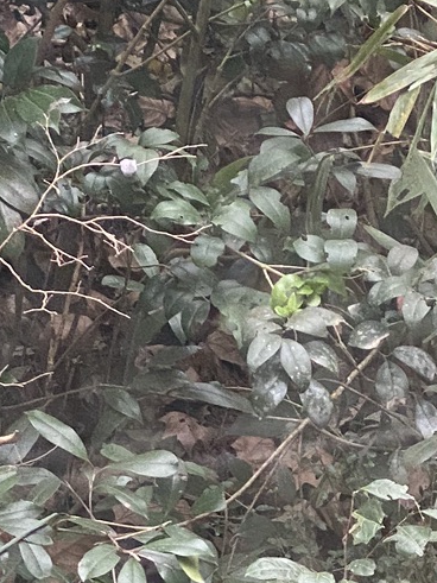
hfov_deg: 6.9
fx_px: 3570
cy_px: 1000
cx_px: 580
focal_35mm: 212
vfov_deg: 9.0
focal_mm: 6
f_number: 2
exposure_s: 1/77
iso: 160
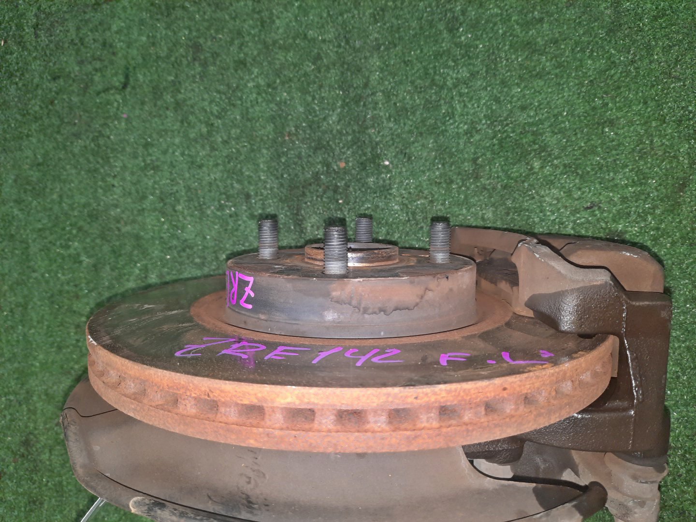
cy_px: 261
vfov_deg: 54.9
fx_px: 503
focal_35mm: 25
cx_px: 348
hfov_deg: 69.4
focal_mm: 4.6
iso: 453
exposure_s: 1/25
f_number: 2
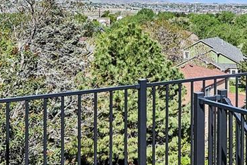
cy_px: -7
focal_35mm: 71
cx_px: 290
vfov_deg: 18.5
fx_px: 488
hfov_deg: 25.7
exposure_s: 1/640
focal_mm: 16.5
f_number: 10
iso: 400
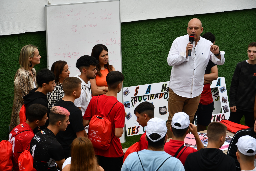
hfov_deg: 16.1
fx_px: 903
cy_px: 86
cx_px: 128
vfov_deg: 10.8
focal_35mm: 127
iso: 200
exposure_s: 1/250
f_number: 6.3
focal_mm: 85
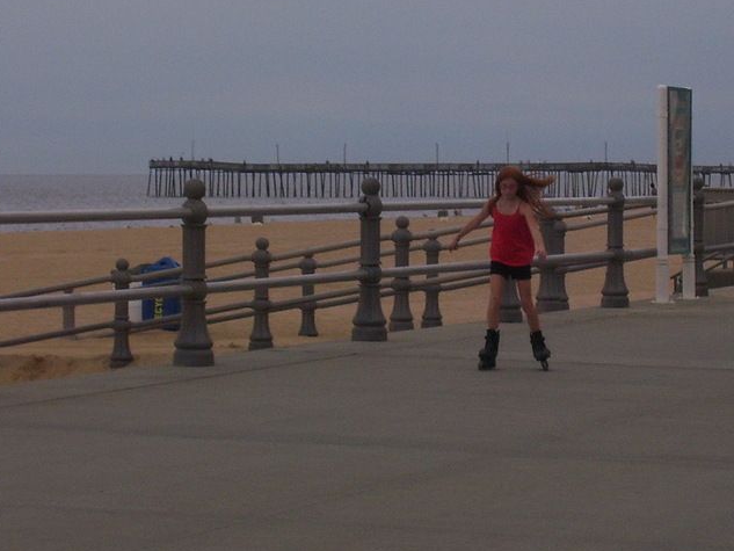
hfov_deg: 11.9
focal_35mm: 166
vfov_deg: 8.9
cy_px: 215
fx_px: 3521
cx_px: 496
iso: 125
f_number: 4.6
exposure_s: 1/90
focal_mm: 16.8
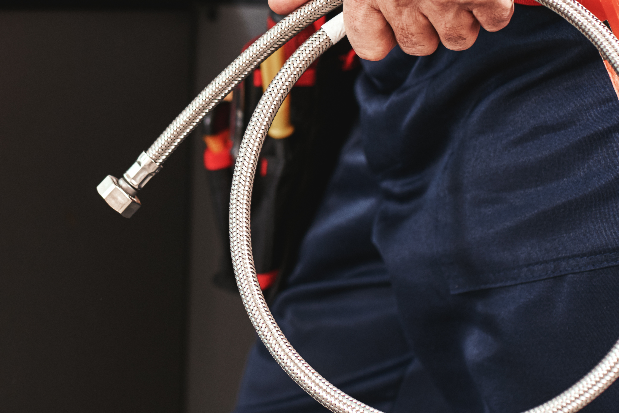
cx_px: 219
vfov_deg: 13.0
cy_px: 67
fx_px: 1806
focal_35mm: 105
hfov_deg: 19.4
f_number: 4
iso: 320
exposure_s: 1/100
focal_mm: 50
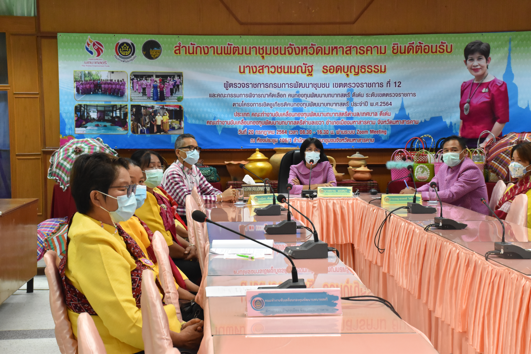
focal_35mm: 72
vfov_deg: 18.9
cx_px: 266
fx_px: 1062
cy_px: 177
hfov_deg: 28.1
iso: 4000
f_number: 10
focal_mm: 48
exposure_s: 1/60
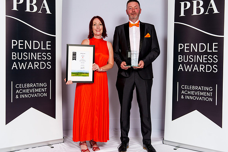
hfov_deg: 41.9
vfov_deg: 28.6
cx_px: 109
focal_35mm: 47
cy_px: 67
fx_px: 298
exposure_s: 1/125
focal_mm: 40
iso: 100
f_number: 8
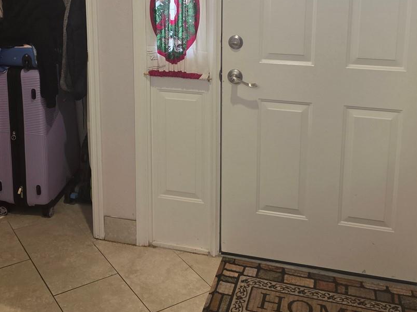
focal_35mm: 46
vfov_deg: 30.2
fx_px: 554
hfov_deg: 41.0
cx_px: 157
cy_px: 32
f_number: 1.7
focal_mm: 6.3
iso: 200
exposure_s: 1/120
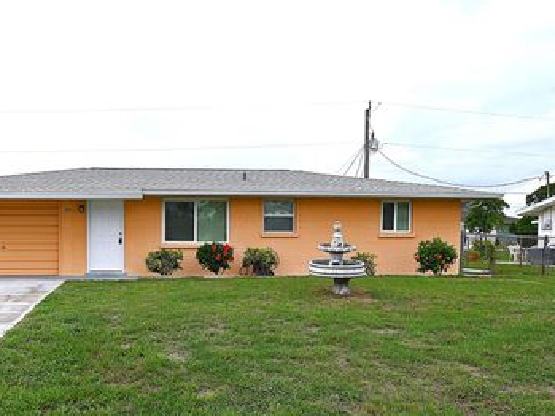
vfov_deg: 42.6
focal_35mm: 33
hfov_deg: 54.0
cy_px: 262
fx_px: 529
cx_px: 177
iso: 100
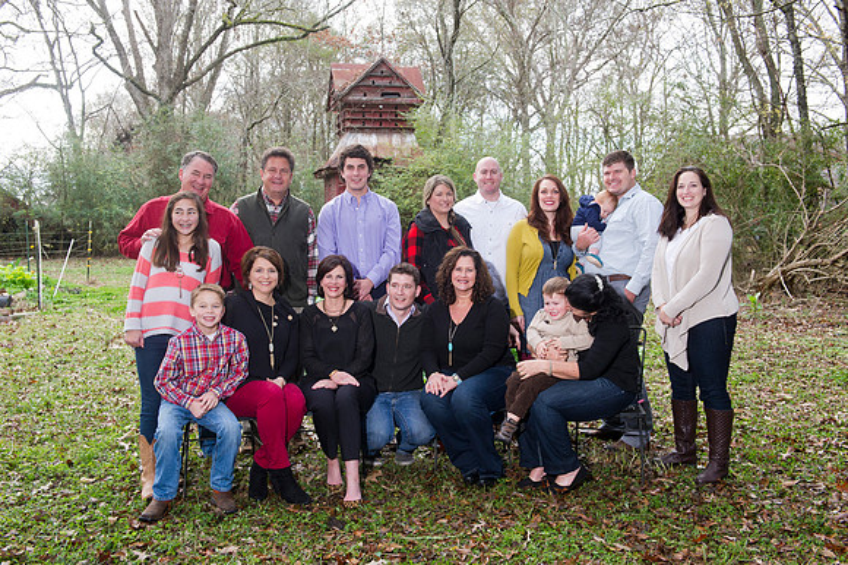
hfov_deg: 54.5
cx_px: 424
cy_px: 282
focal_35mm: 35
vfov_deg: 37.8
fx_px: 824
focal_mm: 35
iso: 1250
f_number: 7.1
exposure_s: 1/125
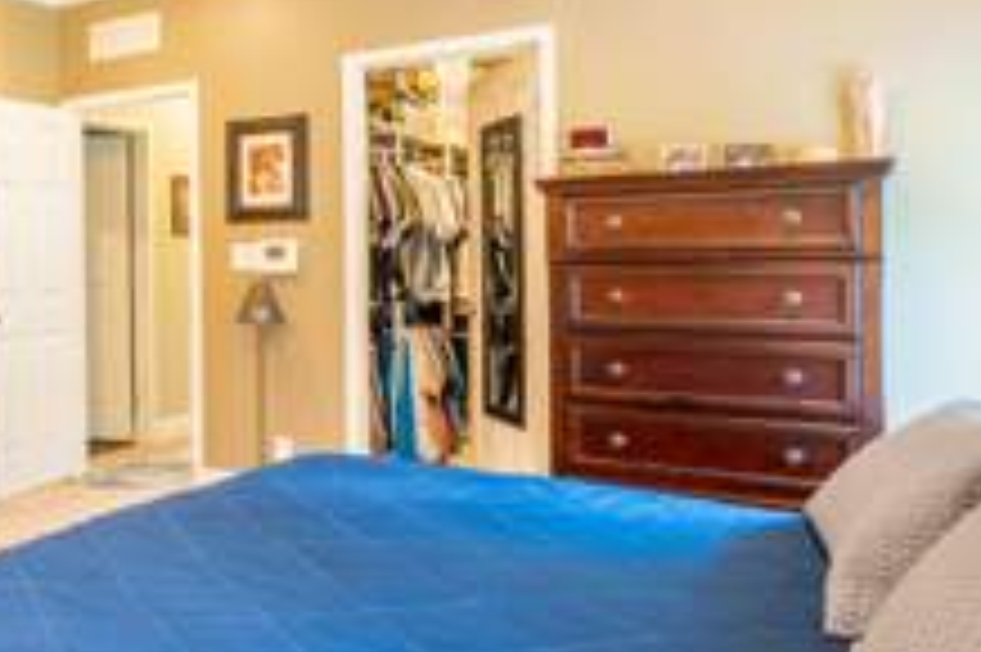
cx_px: 45
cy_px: 252
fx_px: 899
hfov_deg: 49.0
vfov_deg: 39.7
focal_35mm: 33
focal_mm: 10
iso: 100
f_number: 8
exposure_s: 1/1.25
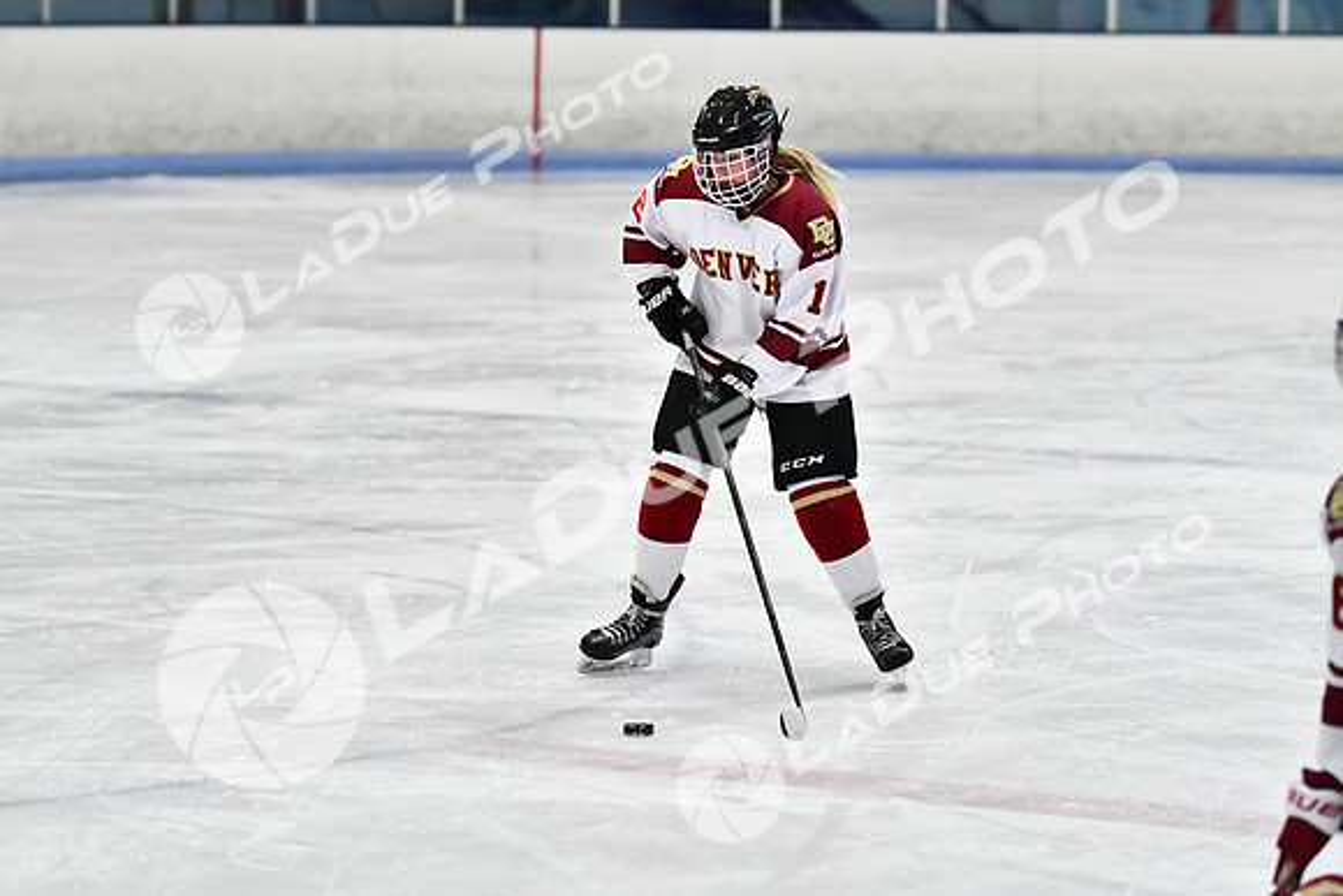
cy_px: 448
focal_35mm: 188
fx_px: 6996
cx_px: 672
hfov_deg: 11.0
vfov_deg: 7.3
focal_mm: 125
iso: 8000
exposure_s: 1/1250
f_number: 2.8
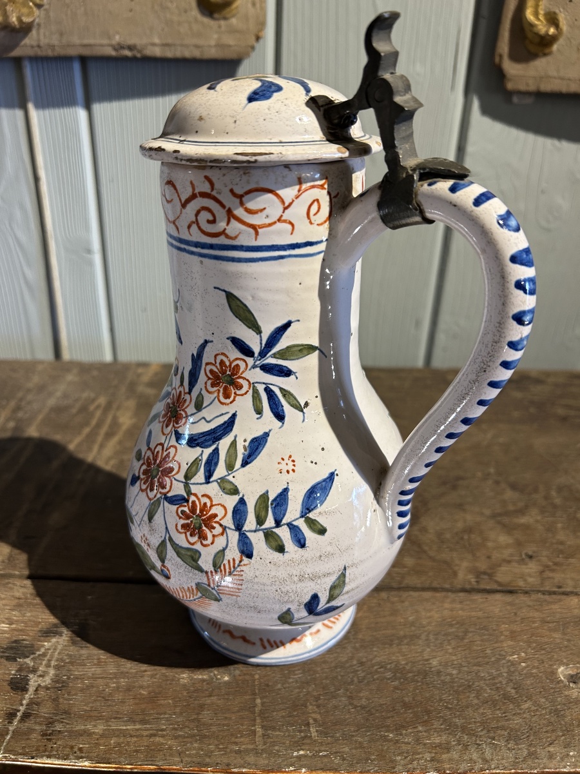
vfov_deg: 67.3
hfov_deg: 53.1
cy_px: 387
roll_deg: -2.8
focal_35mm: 26
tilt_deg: -27.1
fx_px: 581
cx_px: 290
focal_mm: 5.7
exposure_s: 1/100
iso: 100
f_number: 1.5
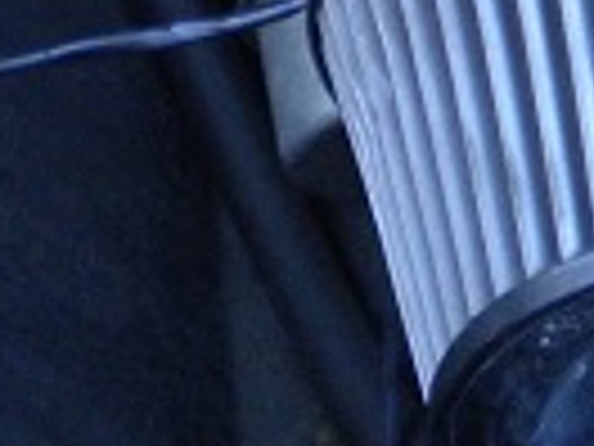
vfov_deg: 9.2
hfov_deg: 12.7
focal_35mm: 151
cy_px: -432
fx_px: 2591
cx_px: 736
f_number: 3.1
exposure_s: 1/66
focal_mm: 6.3
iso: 285
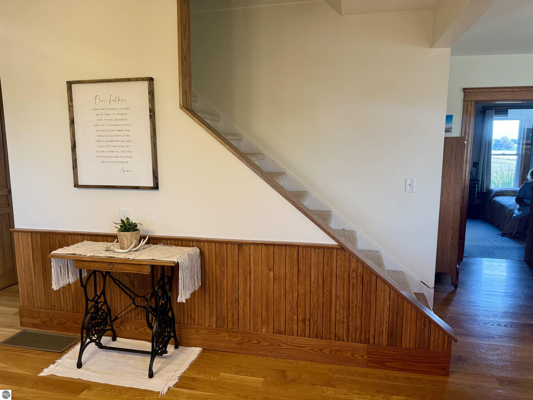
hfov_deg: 71.6
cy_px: 200
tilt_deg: -8.0
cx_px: 266
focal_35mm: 24
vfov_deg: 56.8
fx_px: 370
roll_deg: -0.7
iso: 250
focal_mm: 6.76
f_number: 1.78
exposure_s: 1/120
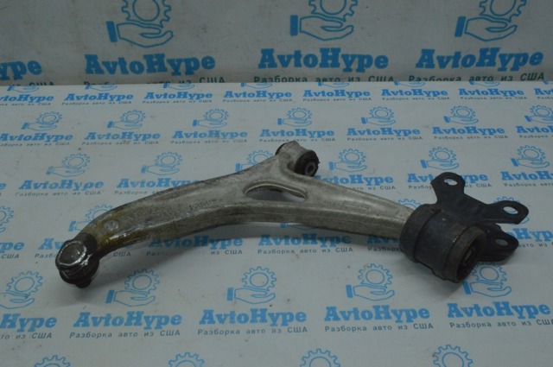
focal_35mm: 36
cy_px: 184
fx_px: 552
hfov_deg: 53.2
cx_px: 276
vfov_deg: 36.8
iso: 3200
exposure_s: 1/60
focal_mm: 24
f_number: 25
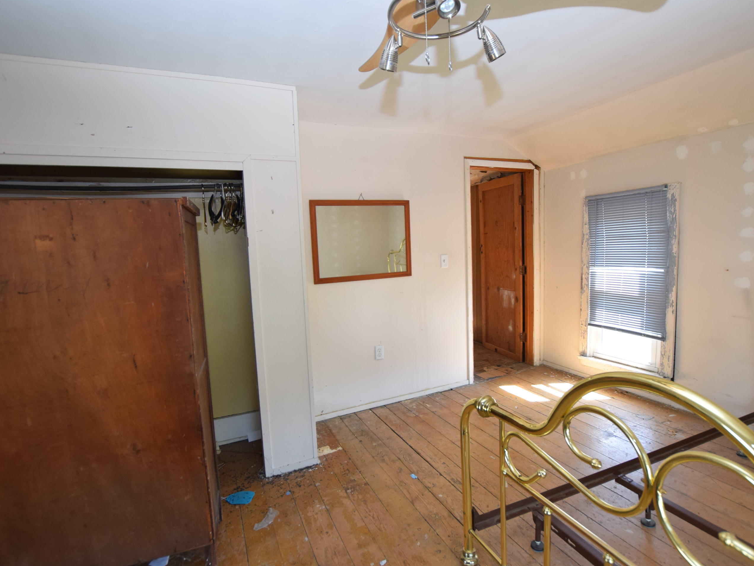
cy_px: 284
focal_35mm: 17
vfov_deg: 74.7
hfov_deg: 91.0
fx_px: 370
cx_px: 396
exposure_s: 1/80
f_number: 4.5
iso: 800
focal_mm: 10
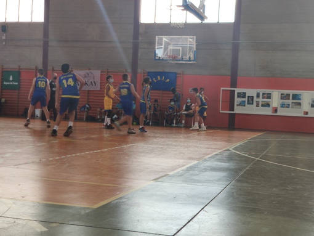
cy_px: 118
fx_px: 463
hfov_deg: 37.5
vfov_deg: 28.6
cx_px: 157
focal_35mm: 51
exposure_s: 1/50
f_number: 2.2
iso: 149
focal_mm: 6.22
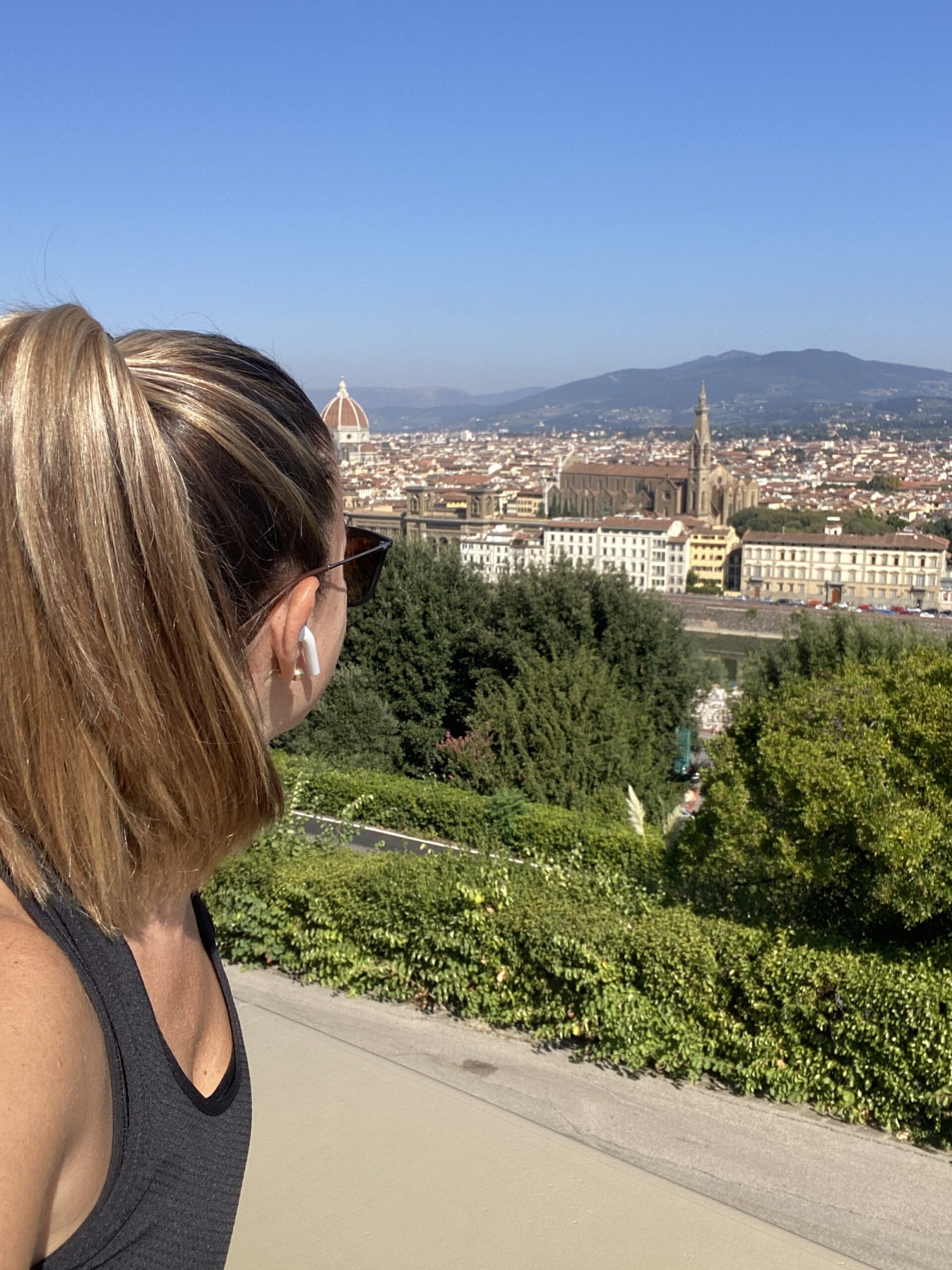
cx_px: 476
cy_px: 635
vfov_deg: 60.0
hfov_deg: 46.8
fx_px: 1100
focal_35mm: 30
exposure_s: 1/885
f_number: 2.2
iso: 25
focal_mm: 2.71
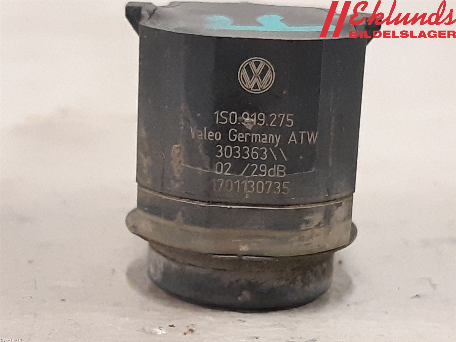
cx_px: 228
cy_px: 171
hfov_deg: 67.3
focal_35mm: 26
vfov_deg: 53.1
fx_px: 343
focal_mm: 3.93
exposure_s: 1/50
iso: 320
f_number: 1.7
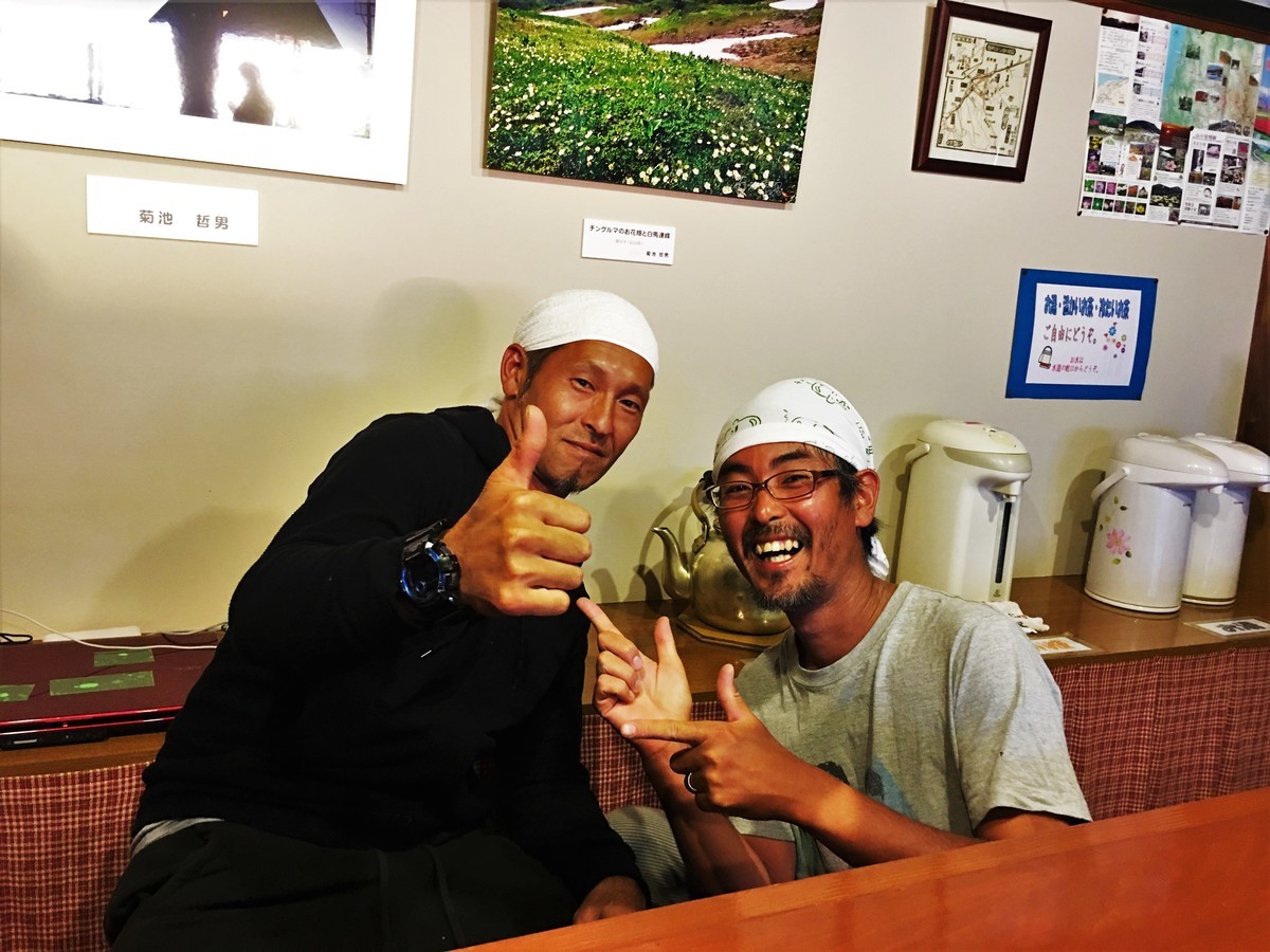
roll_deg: -4.1
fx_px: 1064
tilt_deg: -8.5
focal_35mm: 29
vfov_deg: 48.2
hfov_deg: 61.7
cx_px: 635
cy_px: 476
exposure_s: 1/4
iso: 50
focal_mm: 4.15
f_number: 2.2
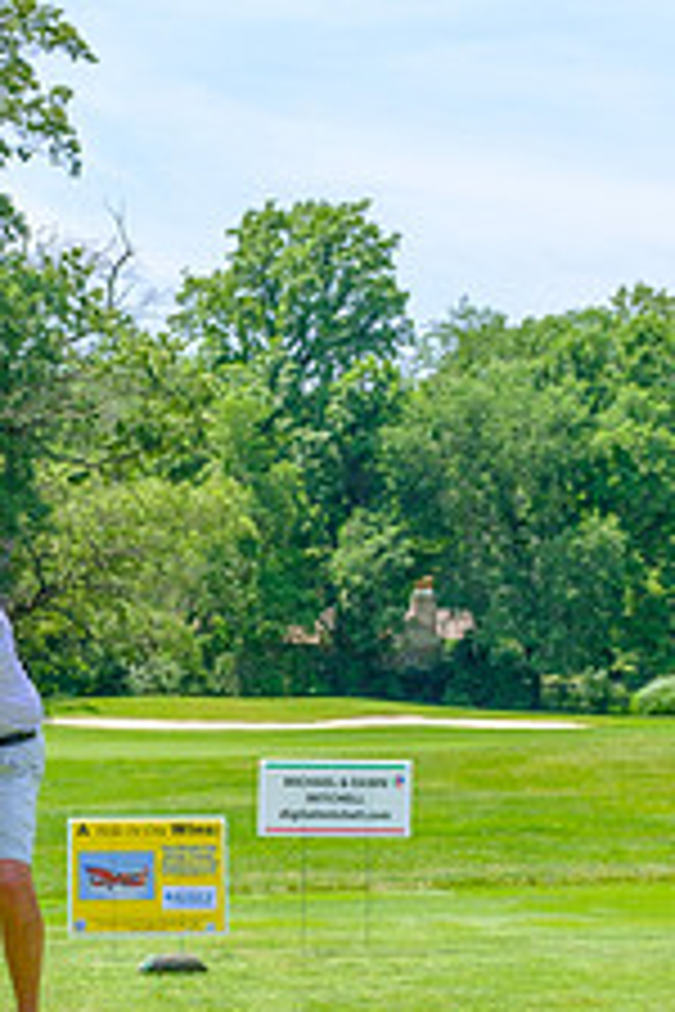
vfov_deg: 18.9
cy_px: 679
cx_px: 90
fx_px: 3037
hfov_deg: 12.6
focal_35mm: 108
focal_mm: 35.8
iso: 200
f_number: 5
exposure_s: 1/500
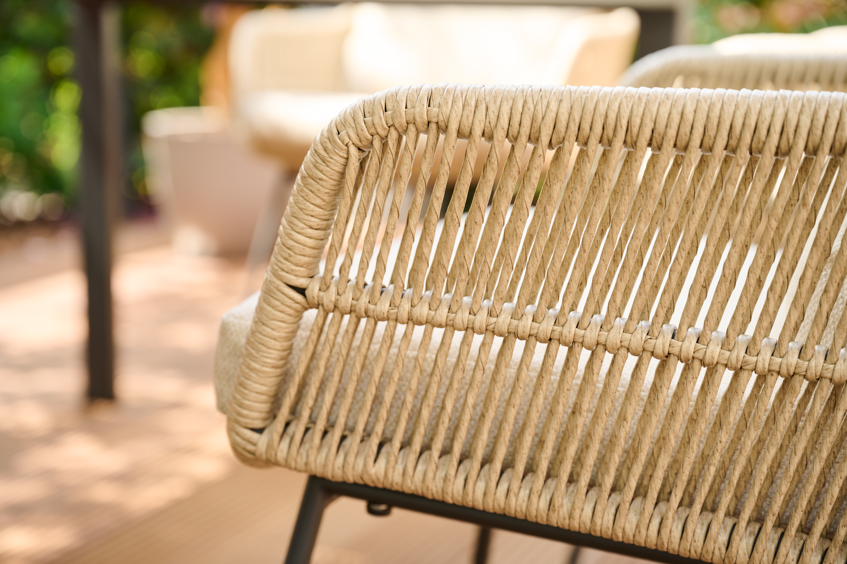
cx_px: 424
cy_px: 282
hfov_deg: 28.8
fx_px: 1647
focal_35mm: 70
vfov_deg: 19.5
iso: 100
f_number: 4.5
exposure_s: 1/125
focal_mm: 70
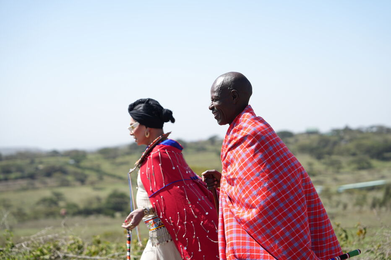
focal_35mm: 70
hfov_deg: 28.8
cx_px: 196
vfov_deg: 19.4
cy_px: 130
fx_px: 760
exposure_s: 1/1000
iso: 100
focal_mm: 70
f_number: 2.8
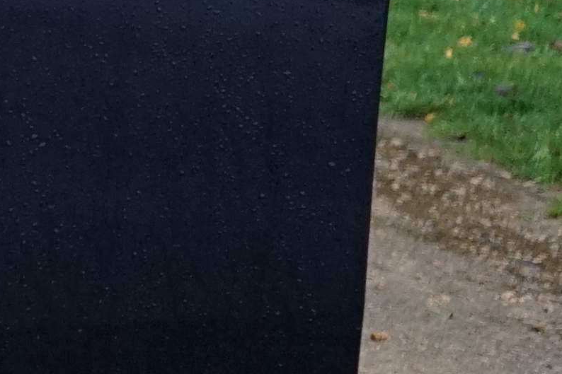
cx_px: -1532
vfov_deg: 5.3
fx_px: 4011
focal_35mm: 257
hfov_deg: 6.7
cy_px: 114
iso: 800
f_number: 4
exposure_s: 1/160
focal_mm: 34
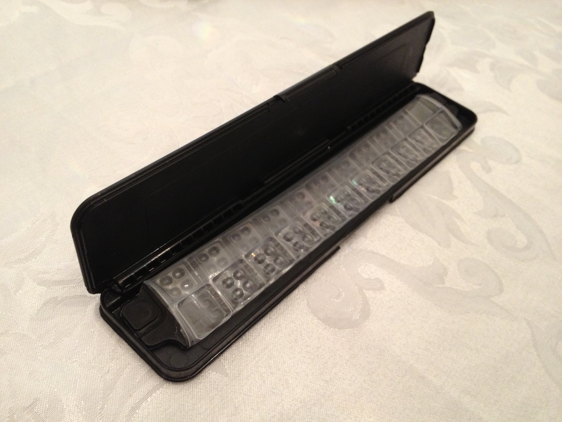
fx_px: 568
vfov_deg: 40.7
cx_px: 281
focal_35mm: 35
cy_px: 211
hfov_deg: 52.6
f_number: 2.4
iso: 250
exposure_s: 1/20
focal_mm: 4.28
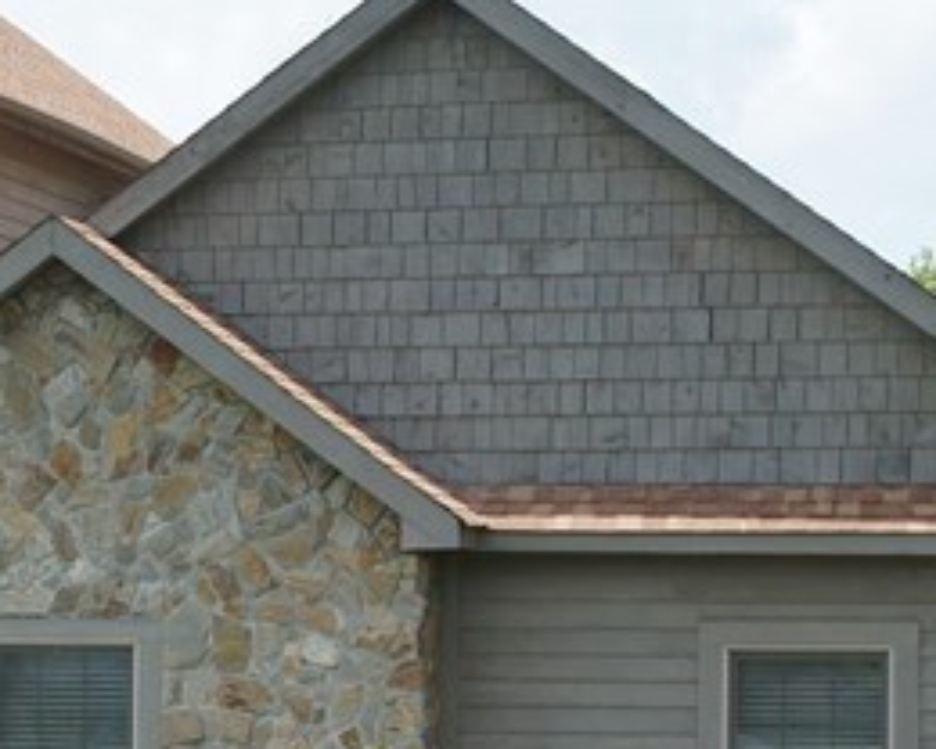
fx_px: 4071
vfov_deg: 10.5
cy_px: 594
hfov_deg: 12.7
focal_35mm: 147
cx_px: -320
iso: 200
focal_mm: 25
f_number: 8
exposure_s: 1/250
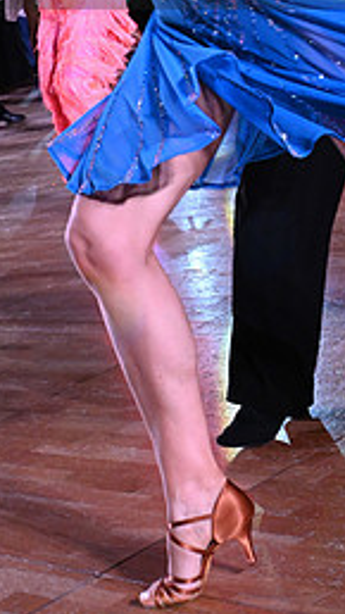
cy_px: -69
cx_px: 318
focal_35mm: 106
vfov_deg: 19.3
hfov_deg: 11.3
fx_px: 1725
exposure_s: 1/320
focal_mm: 45
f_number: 7.1
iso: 5000
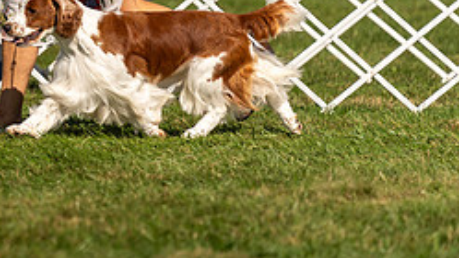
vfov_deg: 2.1
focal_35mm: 569
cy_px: -24
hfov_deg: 3.8
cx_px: -40
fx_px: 6924
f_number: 3.2
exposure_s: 1/2500
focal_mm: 200
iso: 100
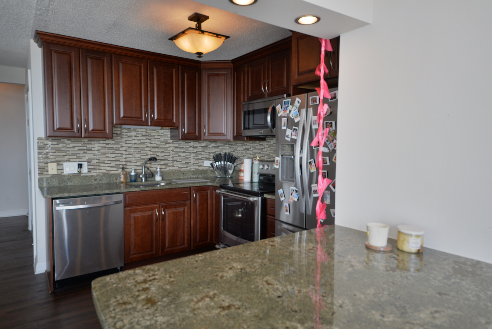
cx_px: 246
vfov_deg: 53.2
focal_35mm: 24
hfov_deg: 73.7
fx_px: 328
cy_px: 164
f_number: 5.6
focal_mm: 24
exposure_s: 1/60
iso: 400
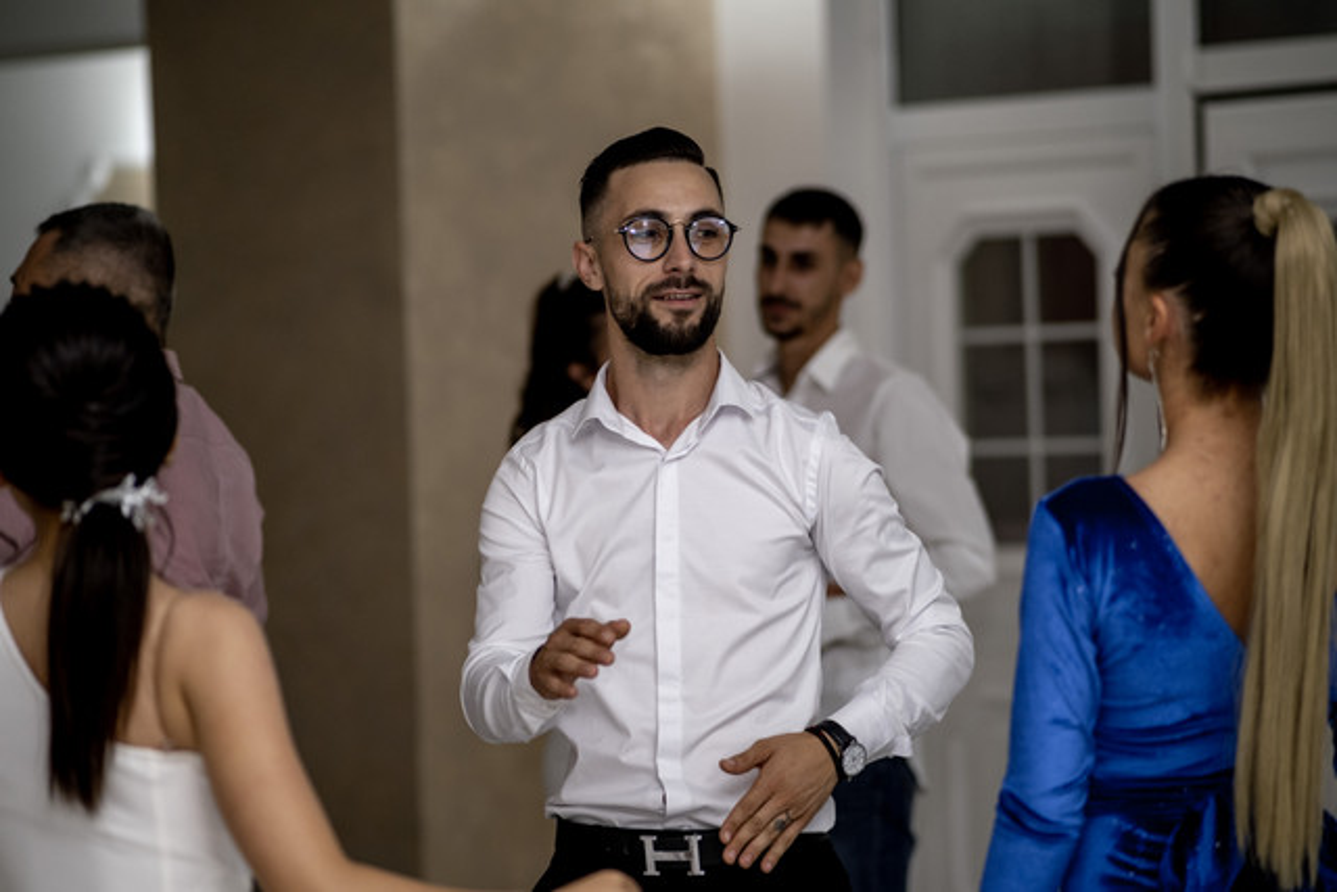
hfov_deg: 16.0
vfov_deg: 10.7
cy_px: 446
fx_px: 4755
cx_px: 668
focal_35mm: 128
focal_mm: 85
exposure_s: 1/200
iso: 1000
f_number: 1.8
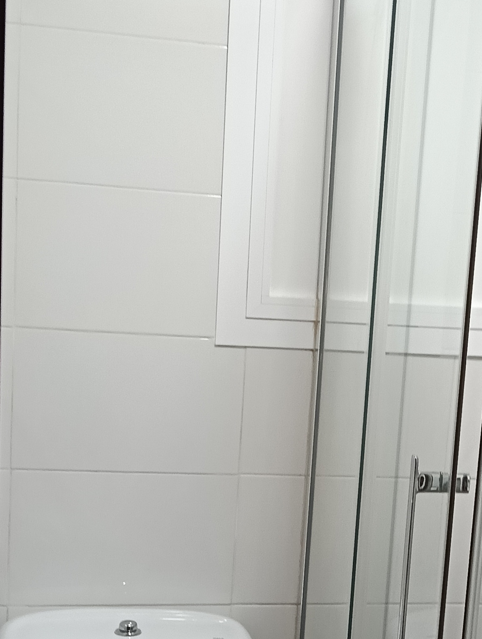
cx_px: 380
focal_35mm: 68
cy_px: 444
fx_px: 1259
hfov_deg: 21.4
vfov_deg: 28.3
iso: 250
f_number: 1.8
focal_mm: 3.98
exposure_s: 1/33.3
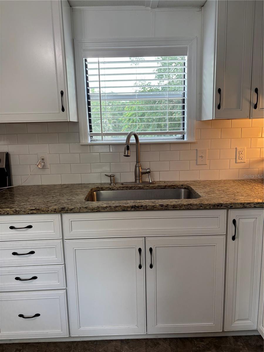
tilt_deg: -8.4
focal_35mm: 26
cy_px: 176
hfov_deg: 53.1
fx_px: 264
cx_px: 132
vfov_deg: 67.3
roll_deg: +0.9
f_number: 1.6
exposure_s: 1/120
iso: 80
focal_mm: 5.96
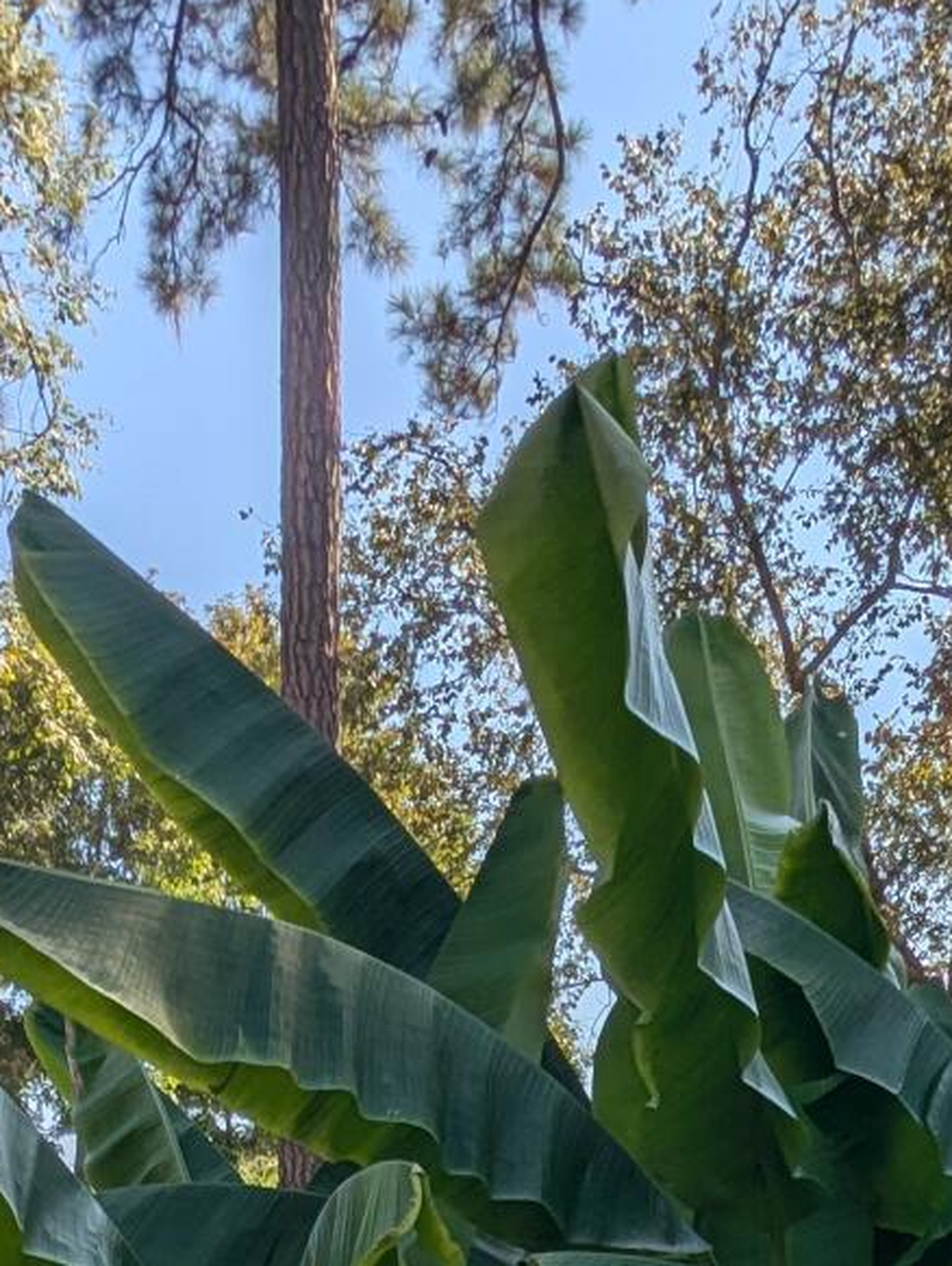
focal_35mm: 55
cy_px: 1947
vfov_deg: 25.4
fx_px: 2012
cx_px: 438
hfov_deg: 26.6
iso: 42
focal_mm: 2.35
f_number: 2.2
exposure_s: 1/1106
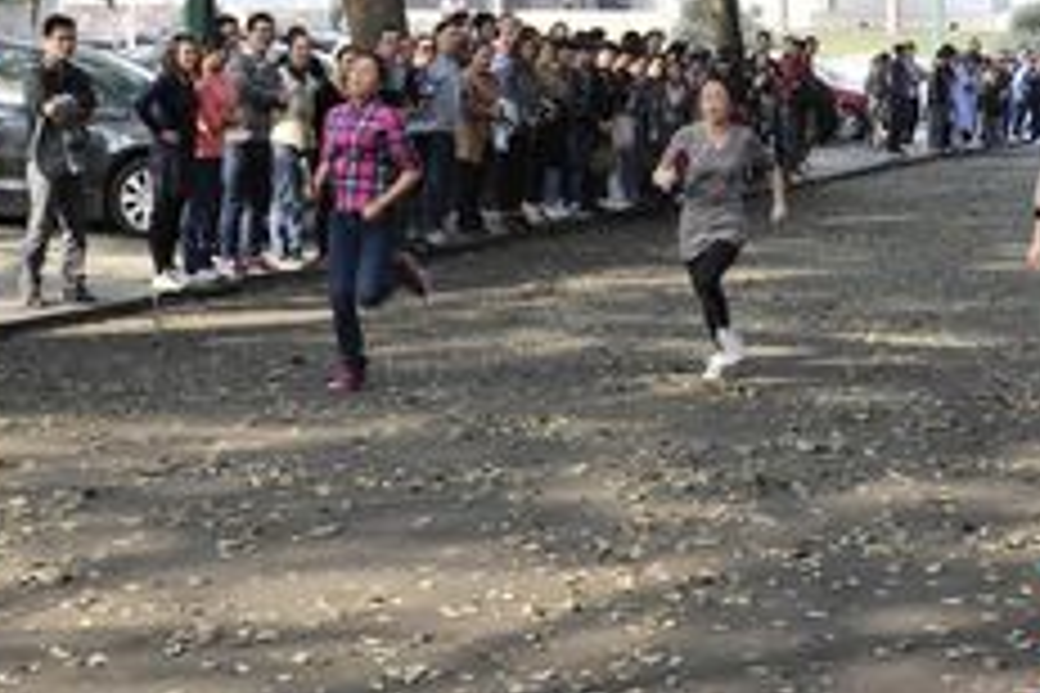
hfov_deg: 26.0
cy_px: 11
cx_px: 482
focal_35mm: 78
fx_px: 2253
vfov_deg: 17.1
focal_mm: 36
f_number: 7.1
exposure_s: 1/125
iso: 250
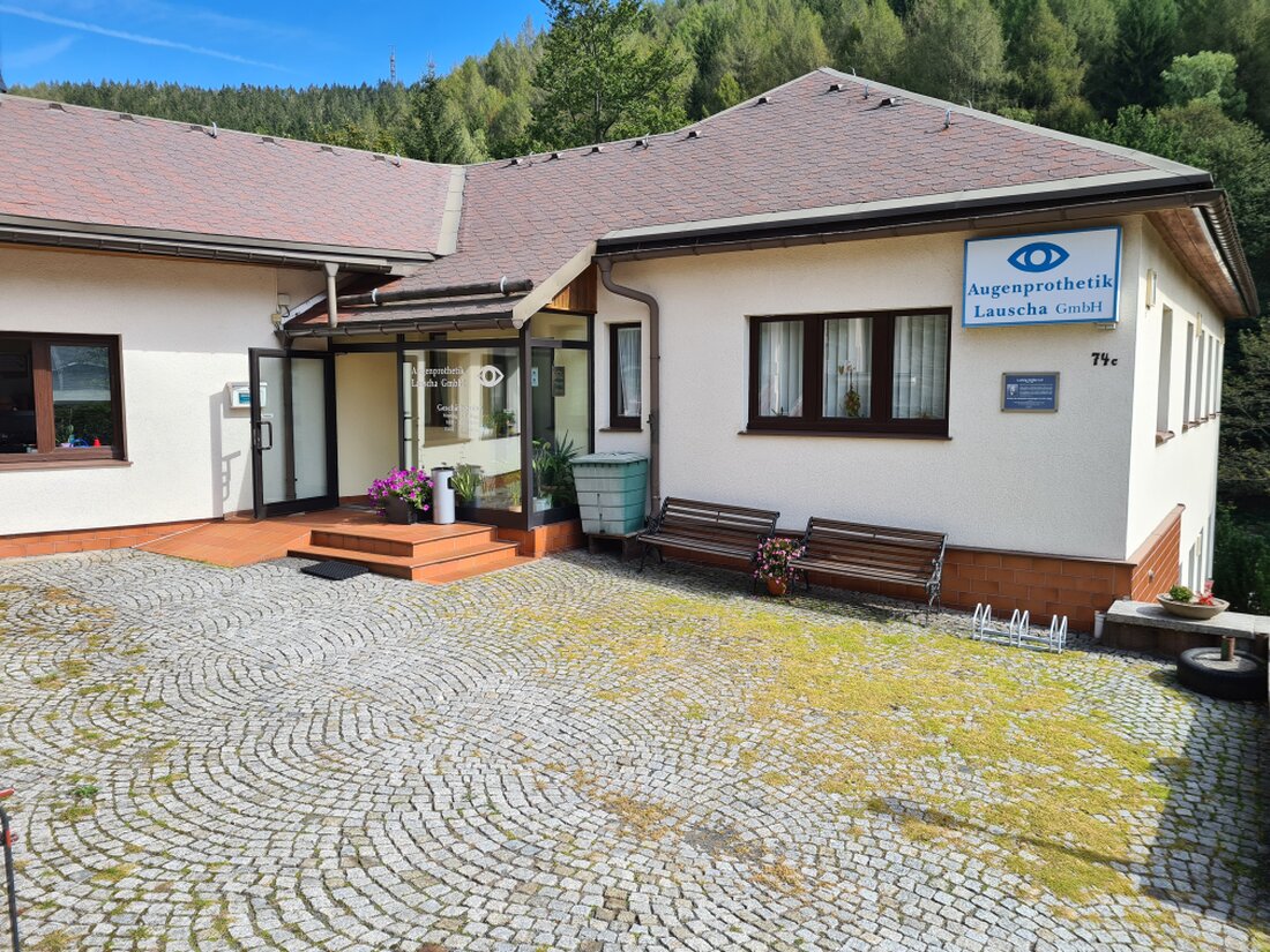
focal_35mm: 26
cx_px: 635
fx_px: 954
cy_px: 476
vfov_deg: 53.1
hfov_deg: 67.3
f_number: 1.8
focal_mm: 5.4
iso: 50
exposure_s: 1/1272
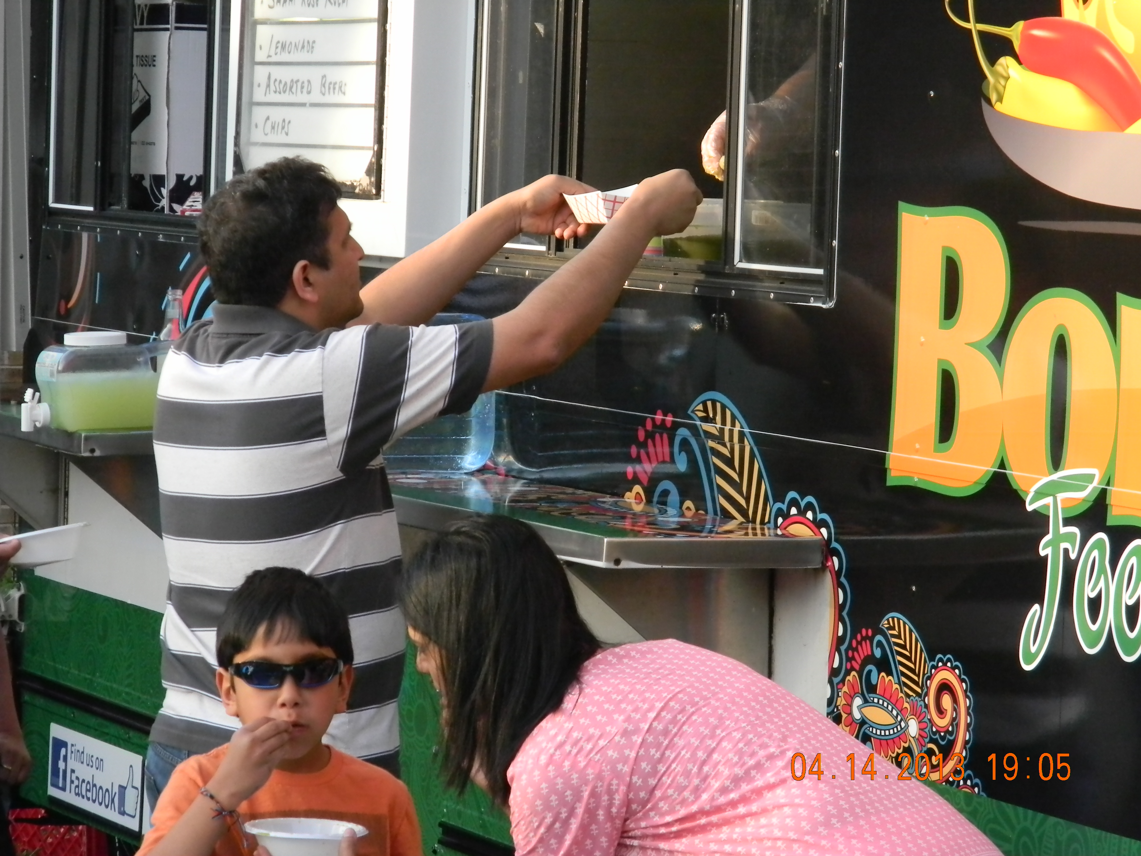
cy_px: 428
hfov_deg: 13.3
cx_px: 570
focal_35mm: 148
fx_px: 4878
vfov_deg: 10.0
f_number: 5
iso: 91
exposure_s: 1/59.6
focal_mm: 26.8
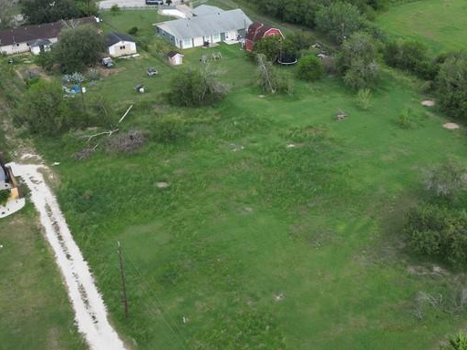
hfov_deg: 39.1
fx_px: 648
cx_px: 316
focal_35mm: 48
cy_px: 138
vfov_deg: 30.2
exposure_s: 1/1500
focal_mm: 6.72
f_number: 1.7
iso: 110
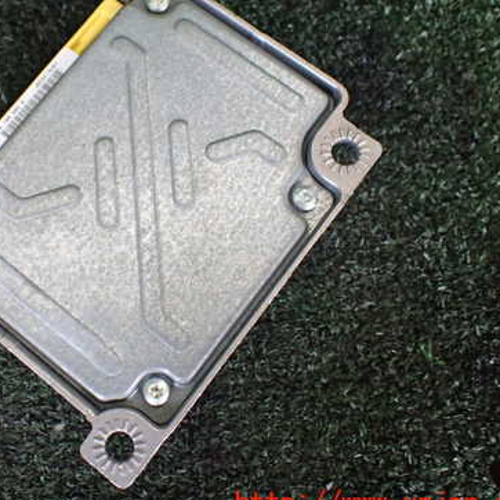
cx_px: 133
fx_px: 719
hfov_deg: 37.5
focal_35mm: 44
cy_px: 211
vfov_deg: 38.3
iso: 640
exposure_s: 1/125
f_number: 2.3
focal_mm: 5.4
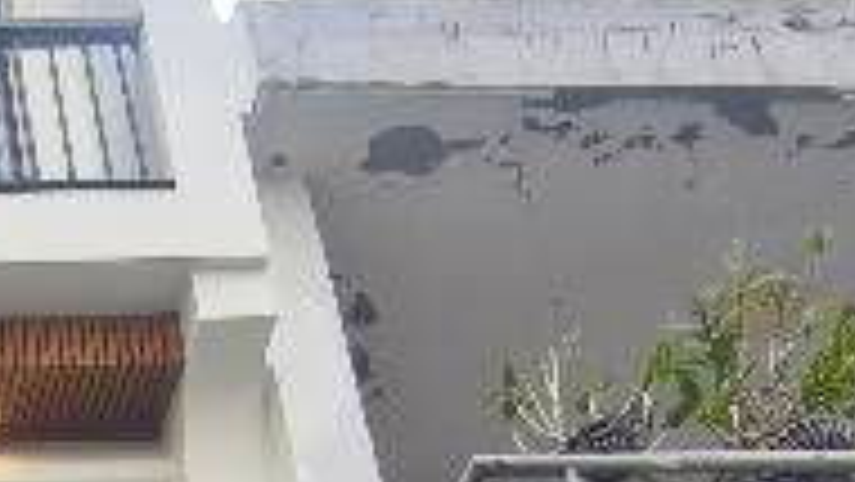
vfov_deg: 11.9
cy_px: 1032
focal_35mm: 88
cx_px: -351
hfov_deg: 21.2
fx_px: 1996
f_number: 2.2
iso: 50
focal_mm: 1.91
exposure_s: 1/200
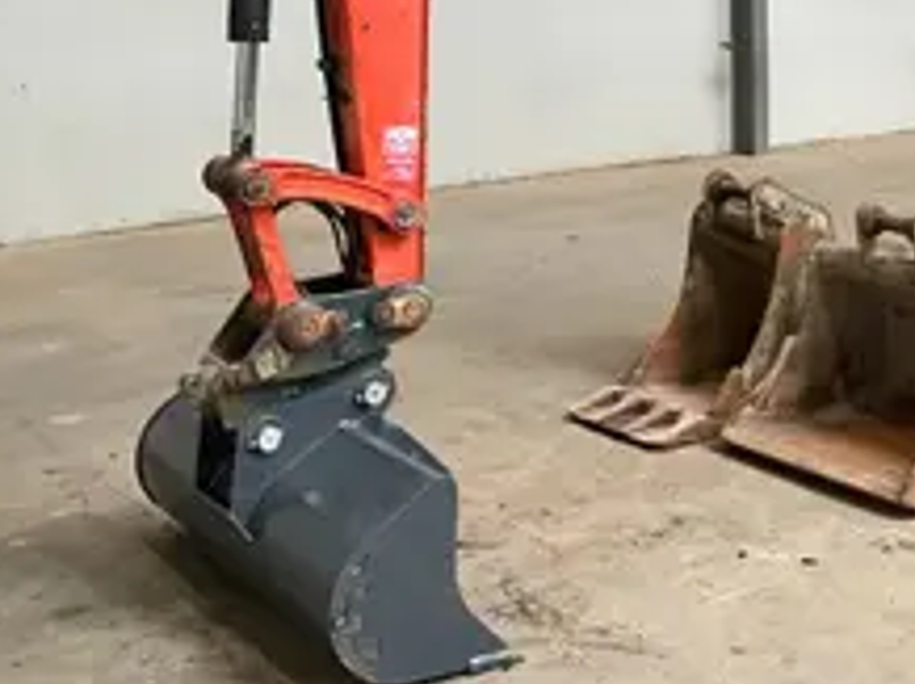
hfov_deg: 29.1
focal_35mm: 64
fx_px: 1690
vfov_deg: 22.1
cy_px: 17
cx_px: 814
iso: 80
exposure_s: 1/60
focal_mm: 3
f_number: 1.8
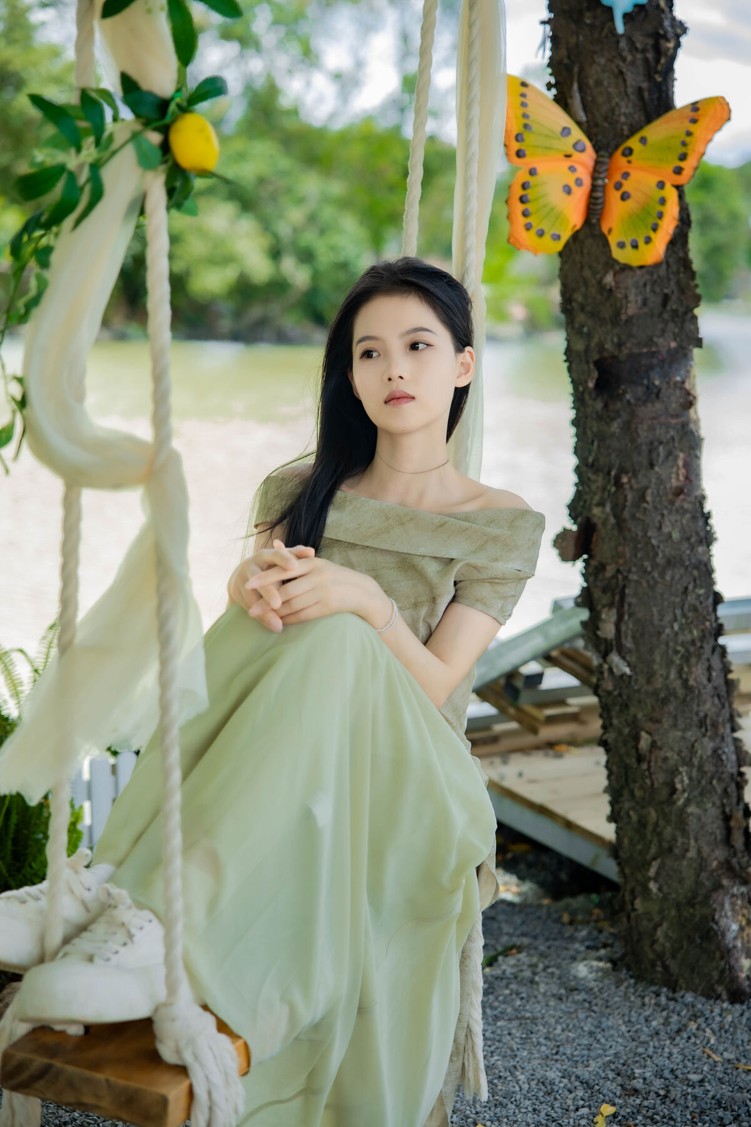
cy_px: 564
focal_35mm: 58
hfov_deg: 23.4
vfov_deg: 34.5
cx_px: 376
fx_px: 1815
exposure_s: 1/250
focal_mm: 58
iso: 100
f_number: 2.8
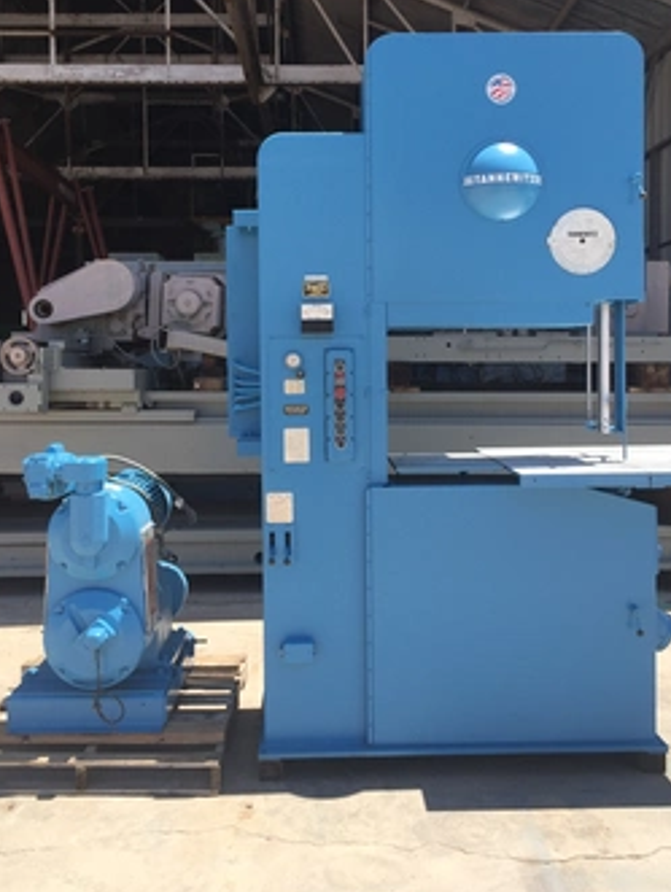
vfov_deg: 52.4
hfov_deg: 40.8
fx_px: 903
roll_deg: +0.9
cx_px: 340
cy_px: 388
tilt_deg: -1.1
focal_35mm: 35
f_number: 2.2
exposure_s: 1/1276
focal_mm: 4.15
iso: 32
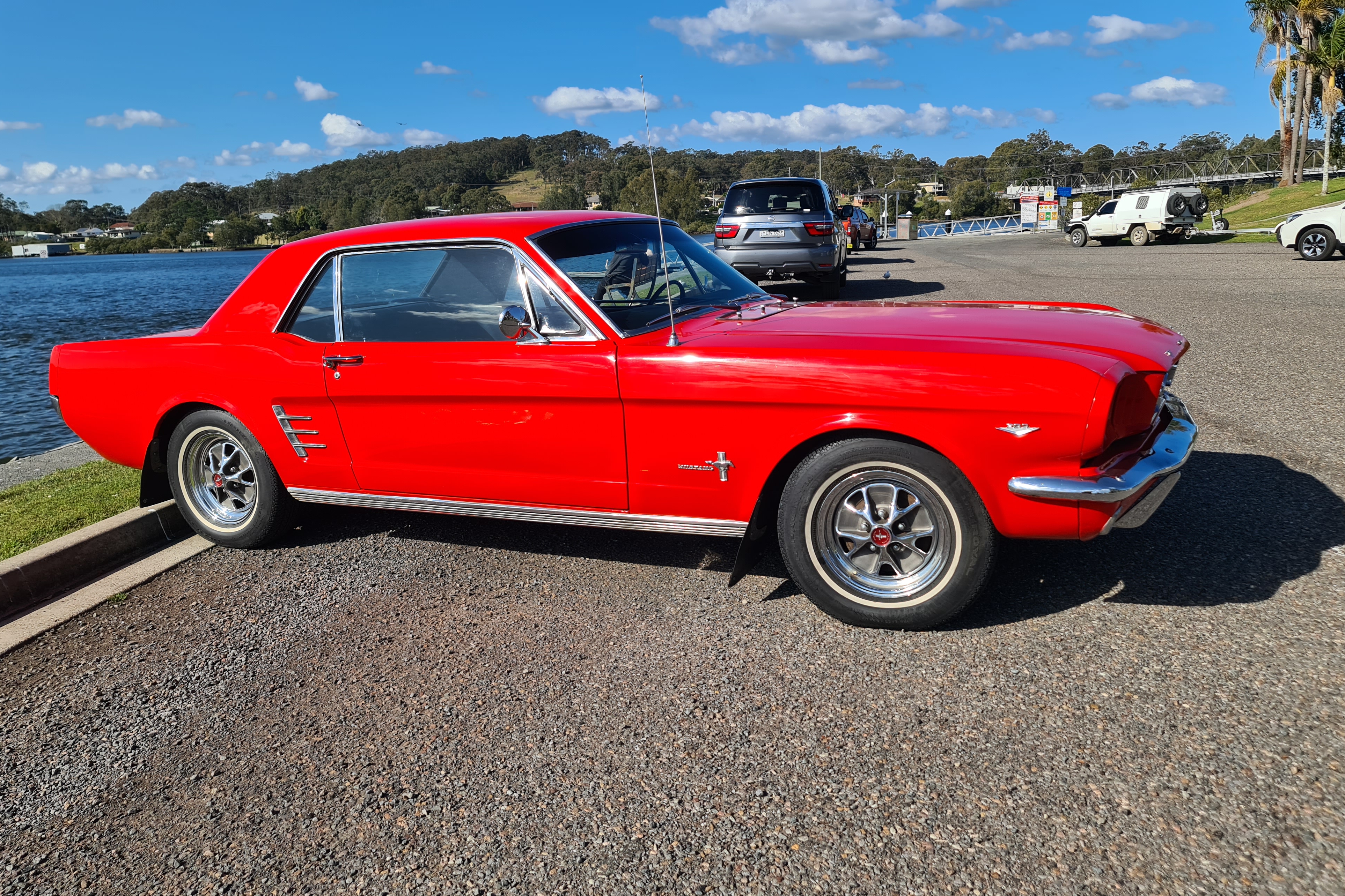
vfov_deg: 47.9
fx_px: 1009
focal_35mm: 27
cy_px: 412
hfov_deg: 67.4
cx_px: 661
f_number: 1.8
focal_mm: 7
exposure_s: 1/1420
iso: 50
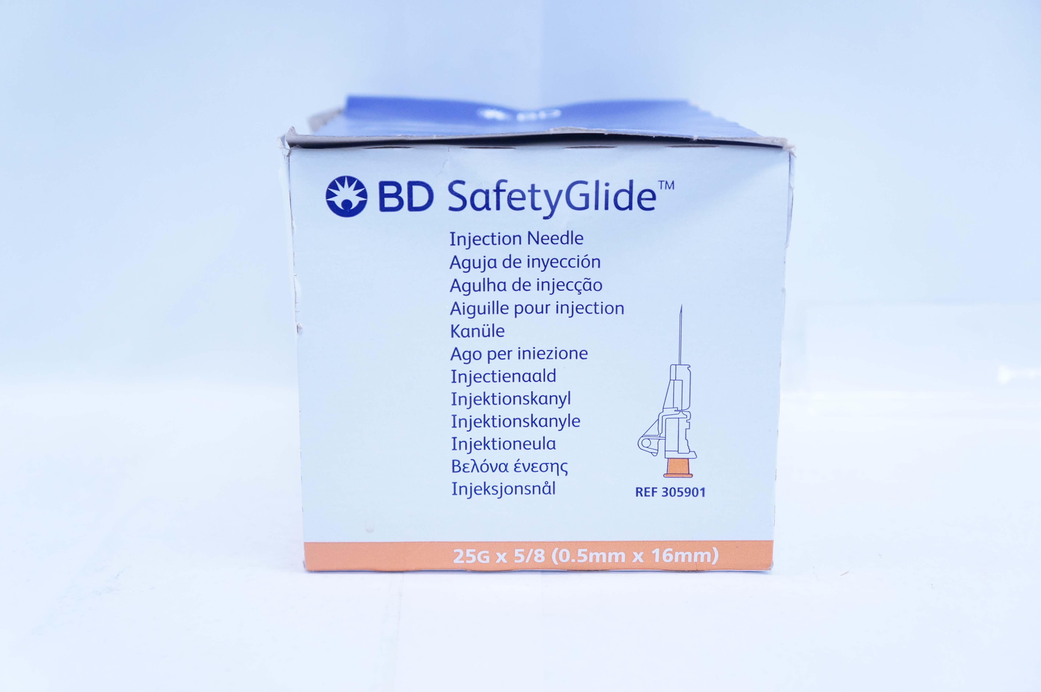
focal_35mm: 48
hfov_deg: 41.2
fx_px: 1387
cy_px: 346
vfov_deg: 28.0
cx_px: 520
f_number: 4
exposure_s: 1/250
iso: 800
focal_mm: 32
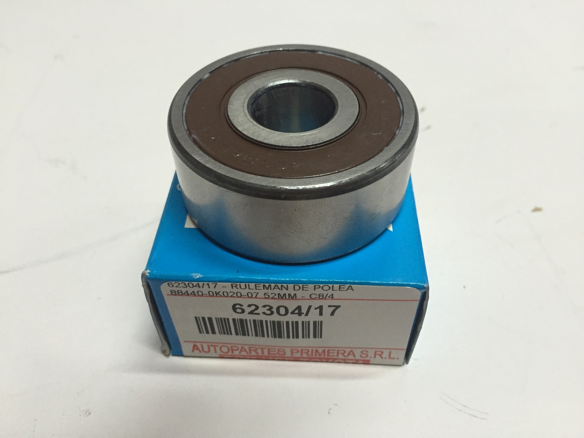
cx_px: 292
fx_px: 489
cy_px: 219
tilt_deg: -47.0
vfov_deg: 48.2
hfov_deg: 61.7
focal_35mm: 29
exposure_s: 1/33
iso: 200
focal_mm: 4.15
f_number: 2.2
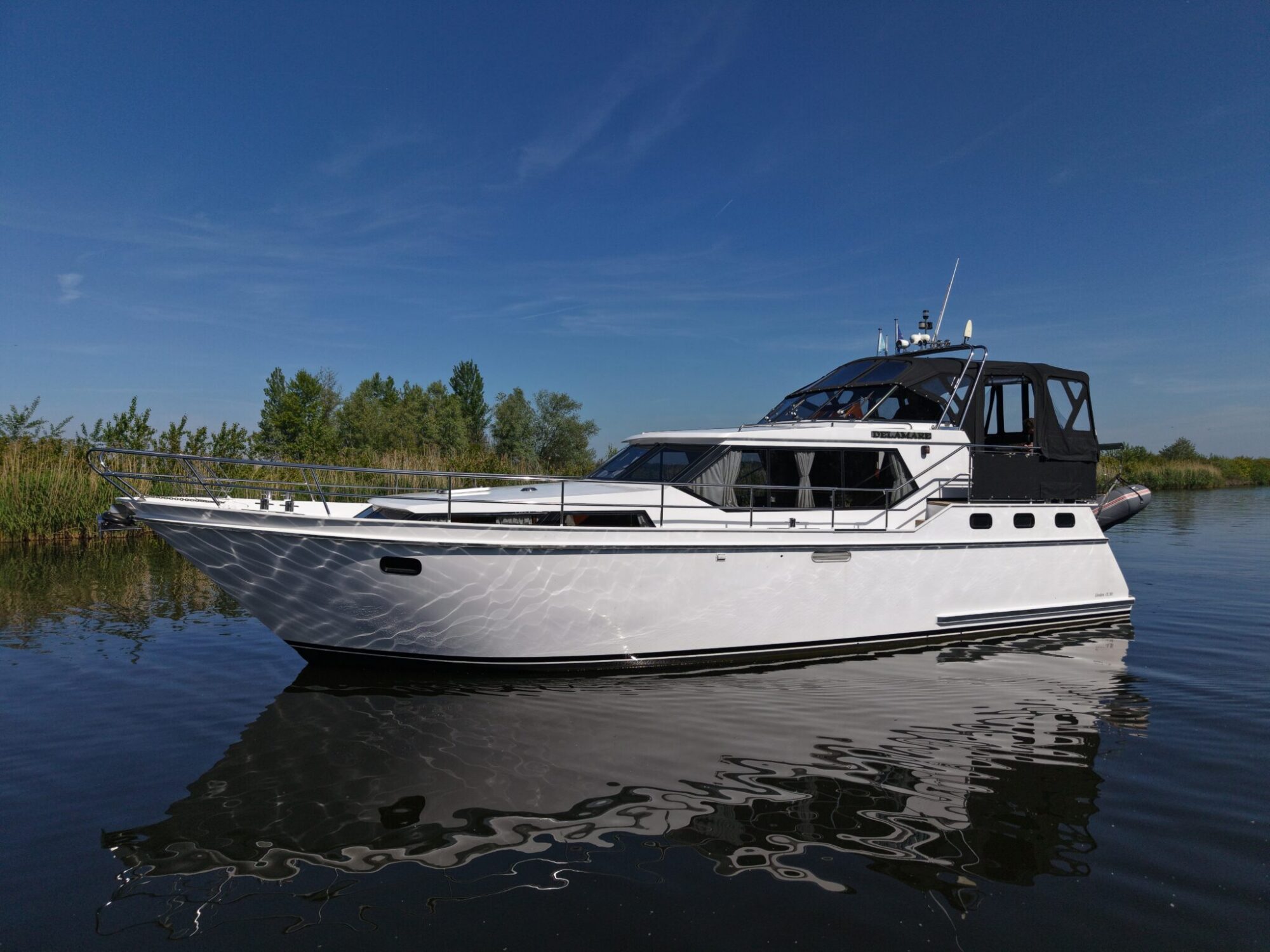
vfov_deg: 56.8
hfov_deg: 71.6
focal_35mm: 24
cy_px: 476
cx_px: 635
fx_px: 881
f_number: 1.8
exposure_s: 1/1000
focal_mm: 8.67
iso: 110
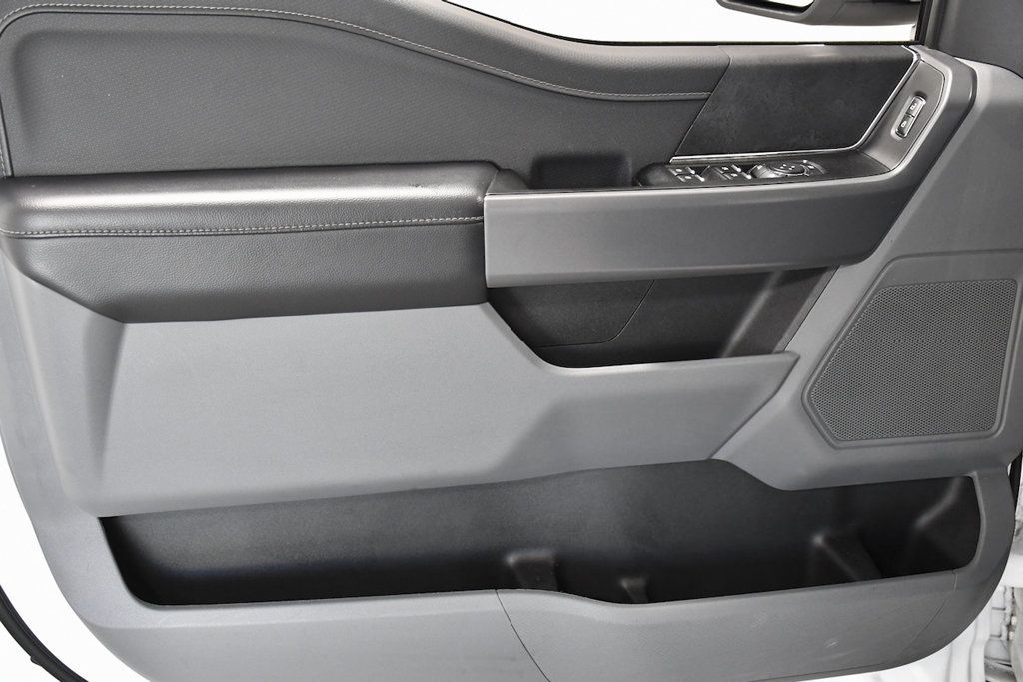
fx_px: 1137
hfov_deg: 48.5
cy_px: 341
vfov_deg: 33.4
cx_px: 512
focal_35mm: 40
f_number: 4
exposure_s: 1/200
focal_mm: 27
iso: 2500
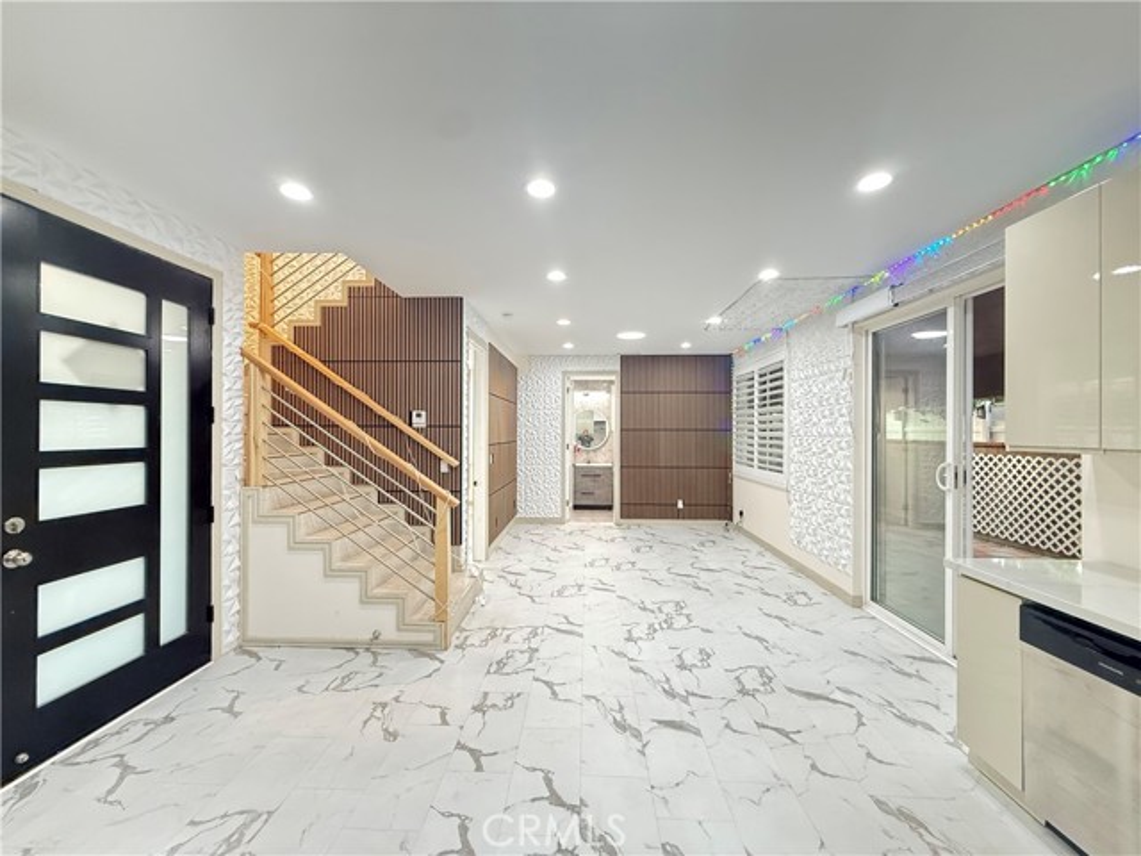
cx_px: 570
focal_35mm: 14
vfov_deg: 85.7
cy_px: 428
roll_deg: -0.2
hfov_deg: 102.1
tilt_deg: +1.1
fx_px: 461
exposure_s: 1/60
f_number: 2.2
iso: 640
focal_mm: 2.22
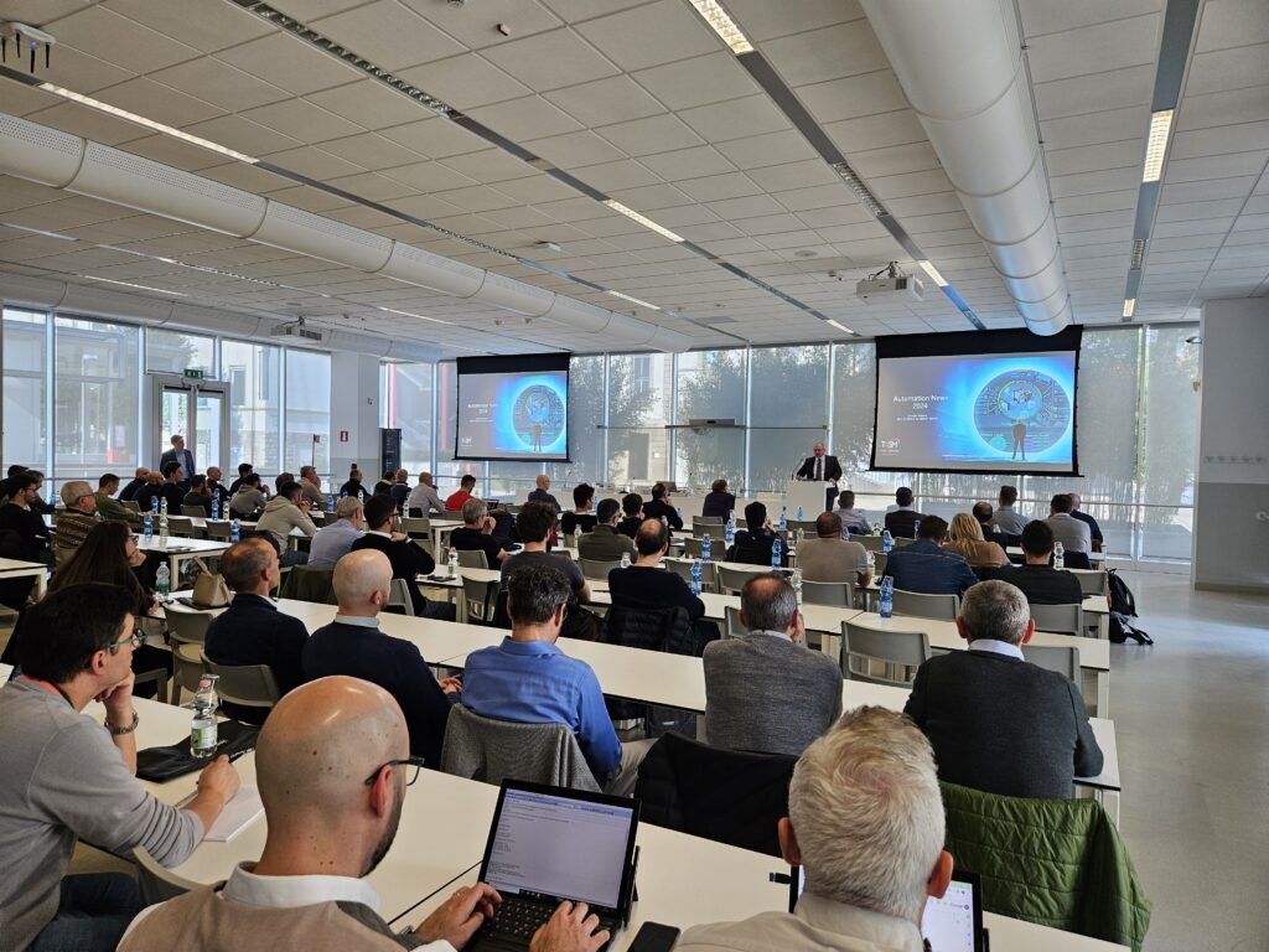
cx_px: 634
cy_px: 476
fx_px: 843
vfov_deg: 58.9
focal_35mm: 23
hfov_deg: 73.9
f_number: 1.8
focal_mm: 5.4
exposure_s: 1/100
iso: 64
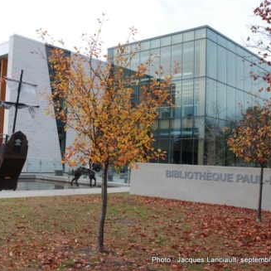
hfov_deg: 38.8
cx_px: 96
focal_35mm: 43
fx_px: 381
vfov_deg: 39.2
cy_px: 133
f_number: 14
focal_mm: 22
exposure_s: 1/30
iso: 100
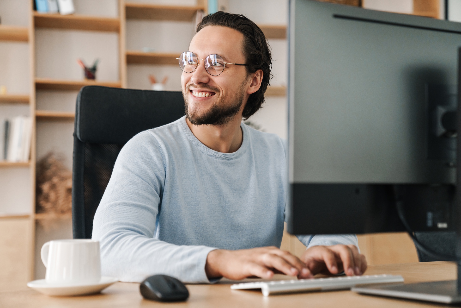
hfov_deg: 35.0
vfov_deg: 23.8
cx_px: 230
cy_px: 154
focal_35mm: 57
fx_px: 730
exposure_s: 1/125
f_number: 2.8
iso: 1250
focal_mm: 57
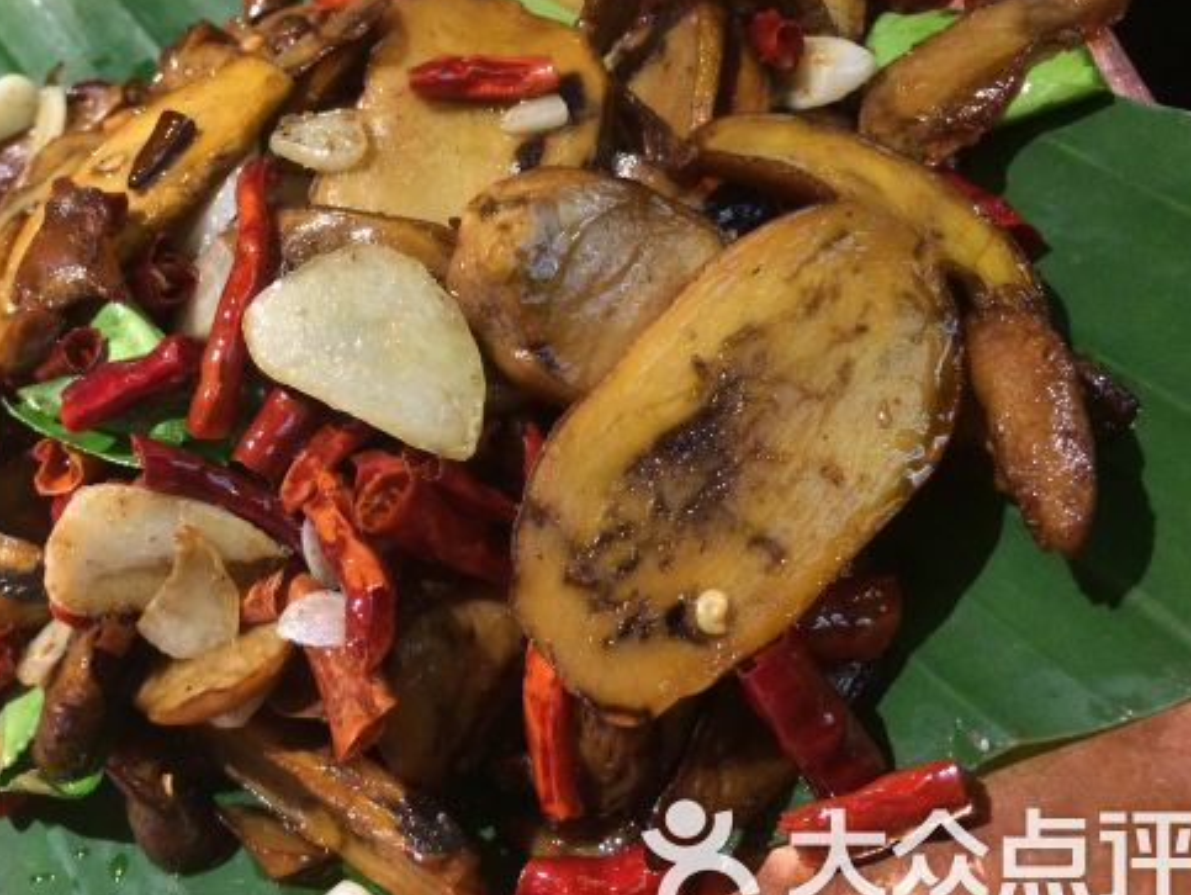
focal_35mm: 42
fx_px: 1446
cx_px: 397
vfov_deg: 34.2
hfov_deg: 44.1
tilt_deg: -47.6
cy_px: 339
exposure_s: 1/33
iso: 320
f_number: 2.2
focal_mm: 4.15
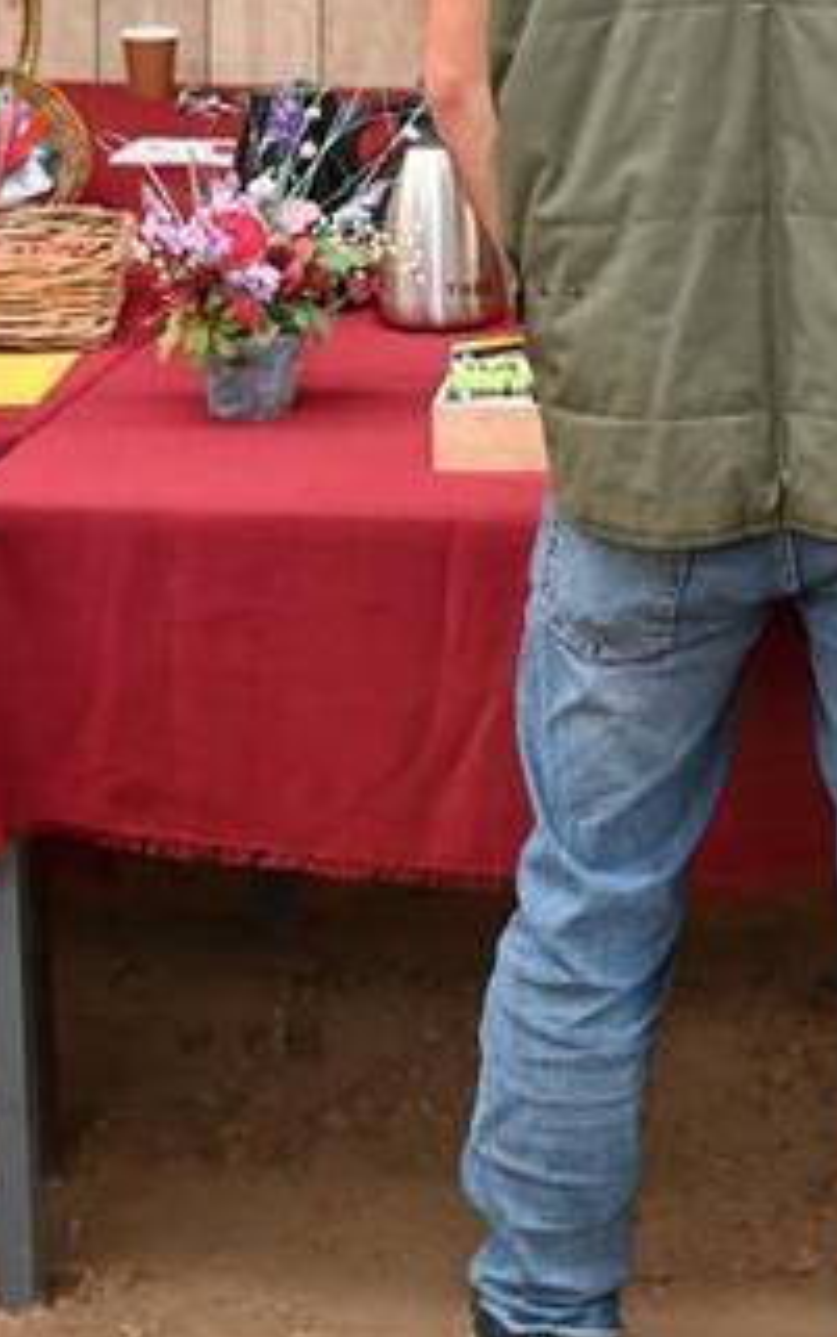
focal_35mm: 110
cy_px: 260
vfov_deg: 18.7
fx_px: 4009
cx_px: 941
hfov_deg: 11.7
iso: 1100
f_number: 4
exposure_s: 1/60
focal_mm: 35
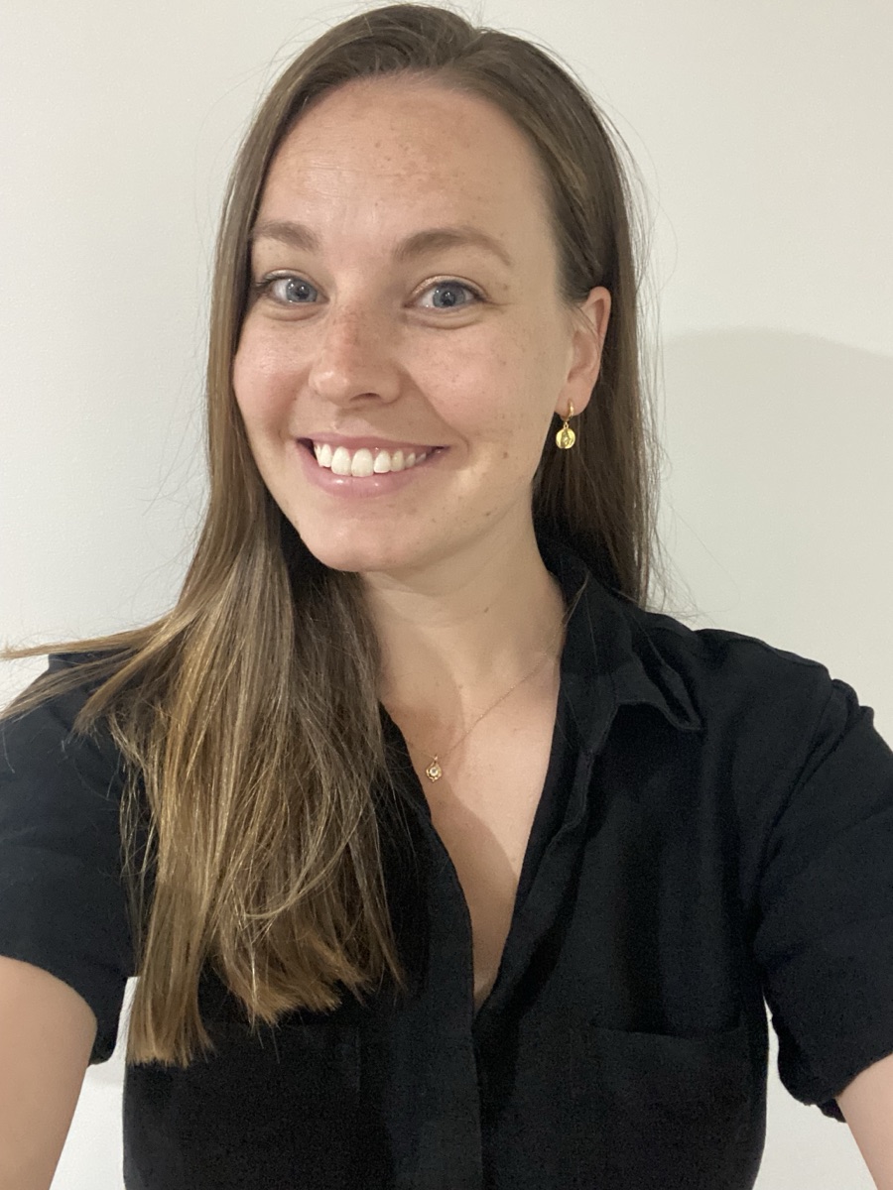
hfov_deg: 46.8
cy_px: 595
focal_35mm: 30
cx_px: 446
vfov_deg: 60.0
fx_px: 1032
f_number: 2.2
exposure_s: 1/25
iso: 640
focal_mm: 2.71
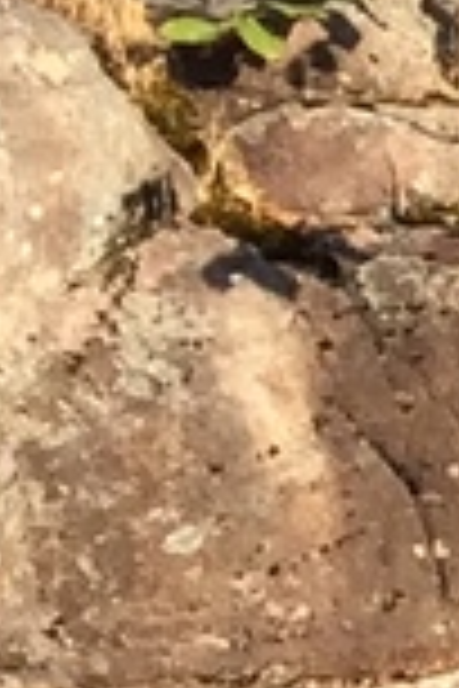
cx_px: 2894
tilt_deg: +1.0
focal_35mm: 315
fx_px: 6024
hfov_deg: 3.7
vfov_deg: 6.5
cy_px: 836
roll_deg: +0.8
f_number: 2.2
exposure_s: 1/824
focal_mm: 4.15
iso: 32
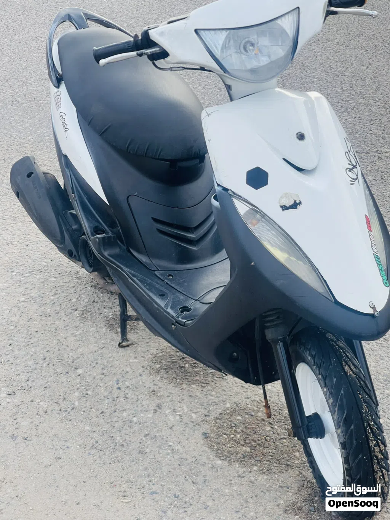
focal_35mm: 64
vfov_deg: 30.3
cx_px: 195
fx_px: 961
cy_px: 260
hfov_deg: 22.9
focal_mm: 7.5
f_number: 2.2
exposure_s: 1/306
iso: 20
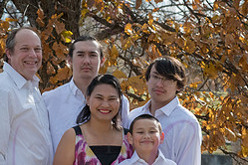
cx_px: 115
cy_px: 141
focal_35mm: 245
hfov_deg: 8.4
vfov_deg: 5.6
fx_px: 1688
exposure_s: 1/640
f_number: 8
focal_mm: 105
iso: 400
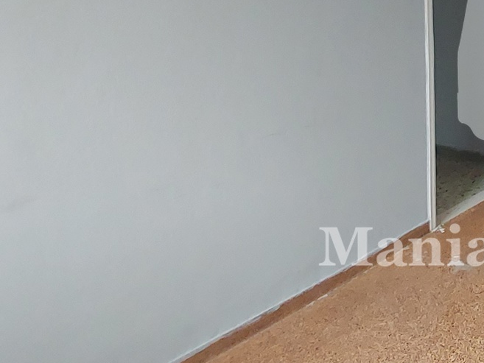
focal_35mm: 38
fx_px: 531
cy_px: -19
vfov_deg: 33.7
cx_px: 625
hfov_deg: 34.8
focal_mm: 1.42
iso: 100
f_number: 2.2
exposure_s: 1/50
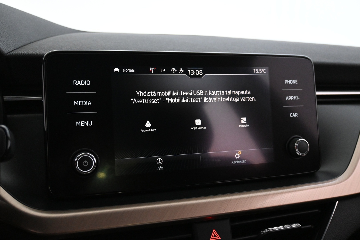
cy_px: 120
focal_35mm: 34
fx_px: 345
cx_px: 180
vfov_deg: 38.4
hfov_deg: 55.1
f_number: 4.2
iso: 4000
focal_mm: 23
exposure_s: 1/40
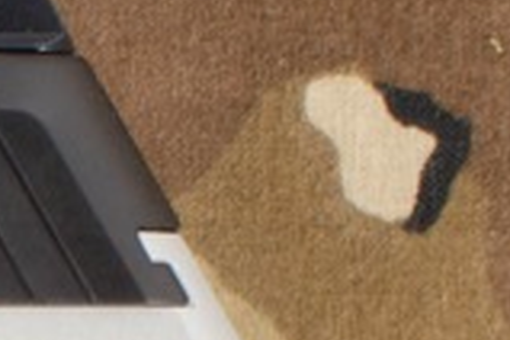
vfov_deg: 5.1
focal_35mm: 265
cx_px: -763
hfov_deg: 7.3
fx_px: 3747
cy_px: 733
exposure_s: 1/200
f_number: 7.1
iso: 200
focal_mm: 35
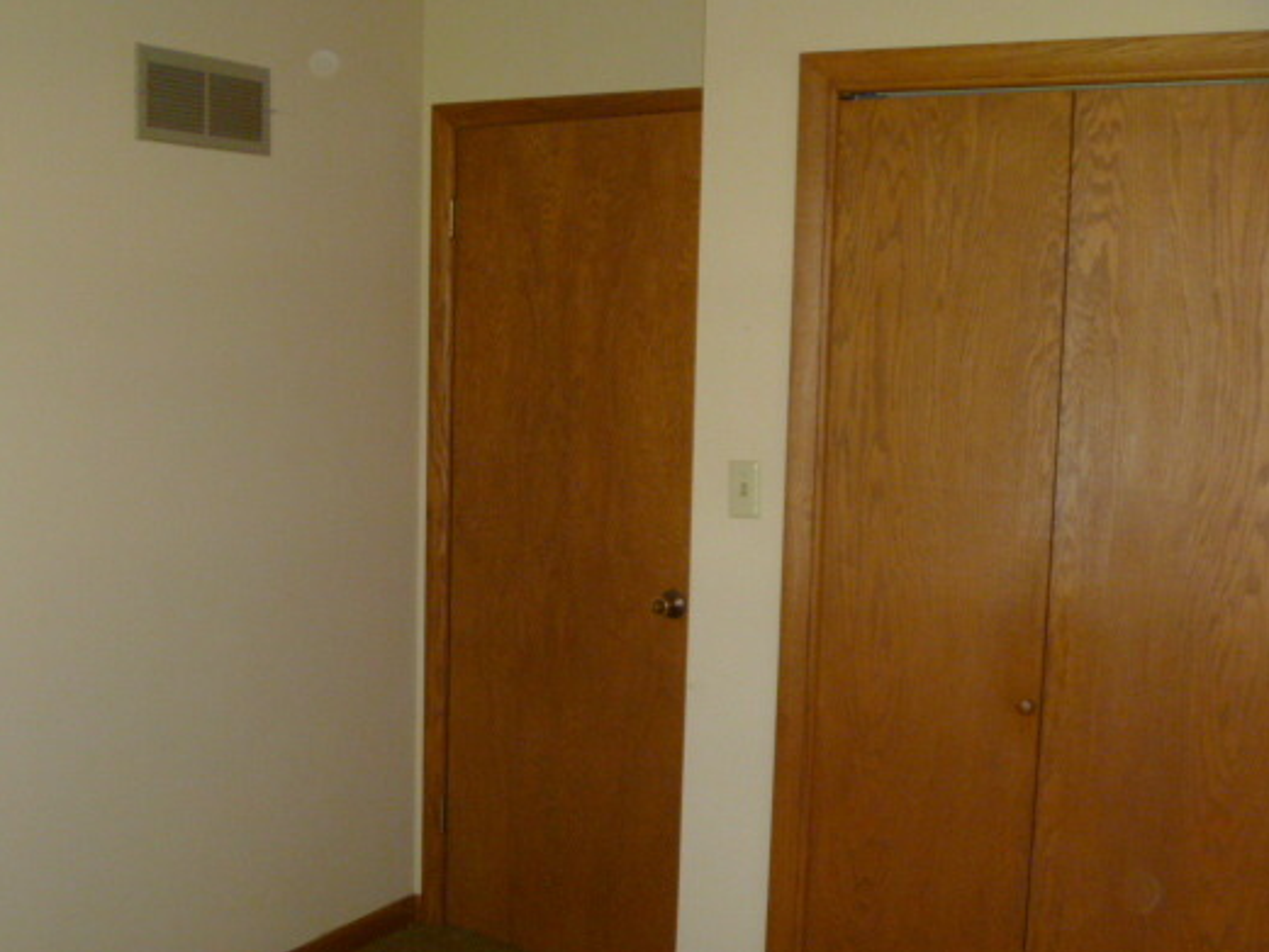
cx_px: 543
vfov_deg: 33.6
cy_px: 502
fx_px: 1577
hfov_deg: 43.7
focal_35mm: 43
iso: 320
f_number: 3.5
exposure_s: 1/30
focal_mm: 6.3
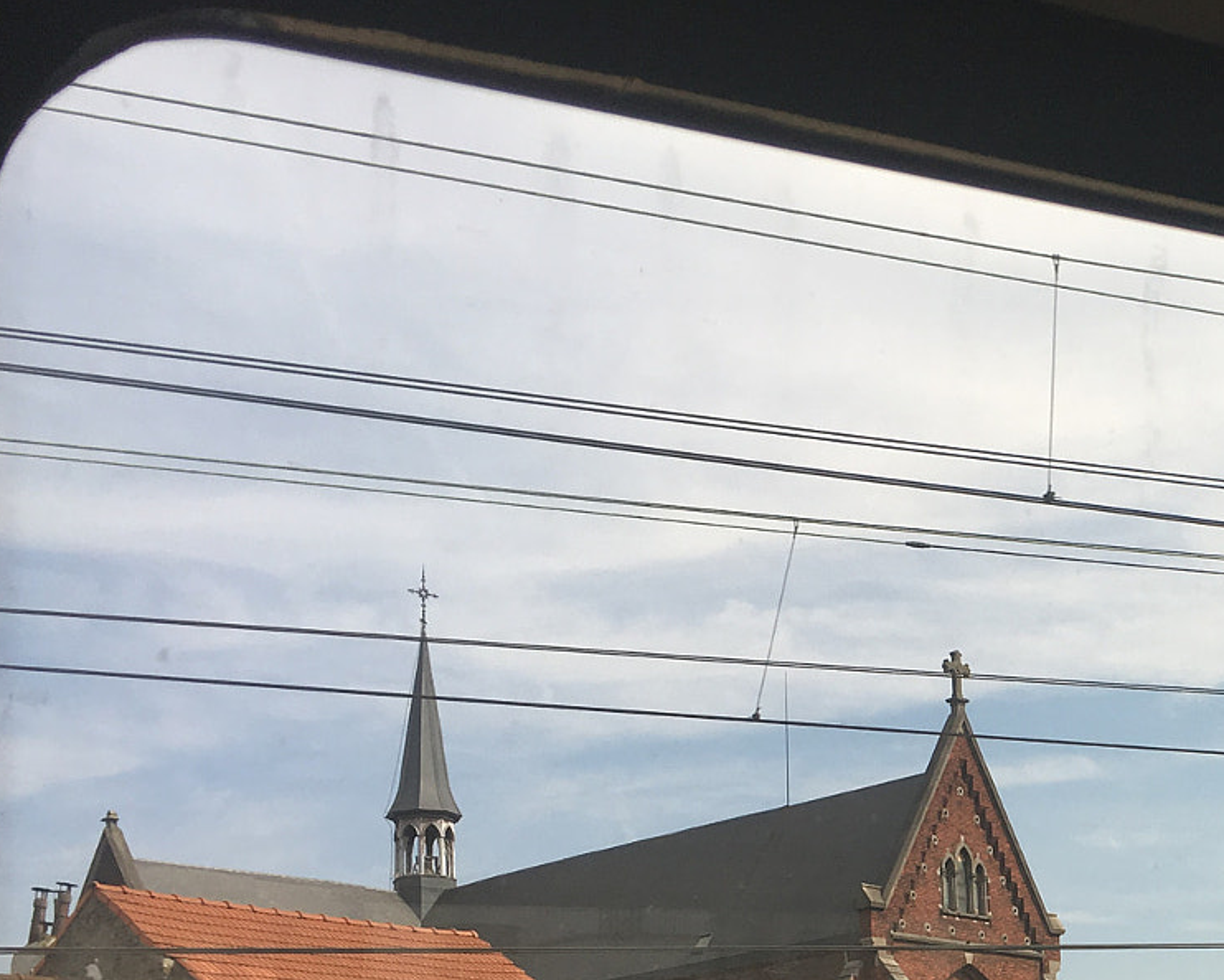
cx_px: 1204
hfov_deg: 29.1
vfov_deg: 24.0
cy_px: 959
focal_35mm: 61
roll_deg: +3.0
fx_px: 2210
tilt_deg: +8.3
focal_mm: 4.15
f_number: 2.2
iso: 25
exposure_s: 1/699
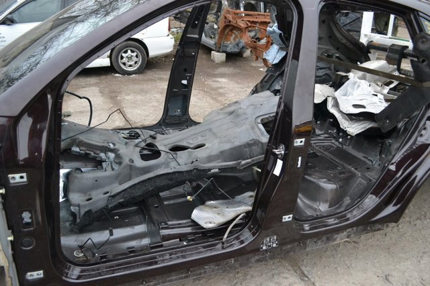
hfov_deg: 62.0
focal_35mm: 30
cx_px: 215
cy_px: 143
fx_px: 358
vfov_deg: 43.6
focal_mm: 20
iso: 1800
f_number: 3.8
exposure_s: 1/500
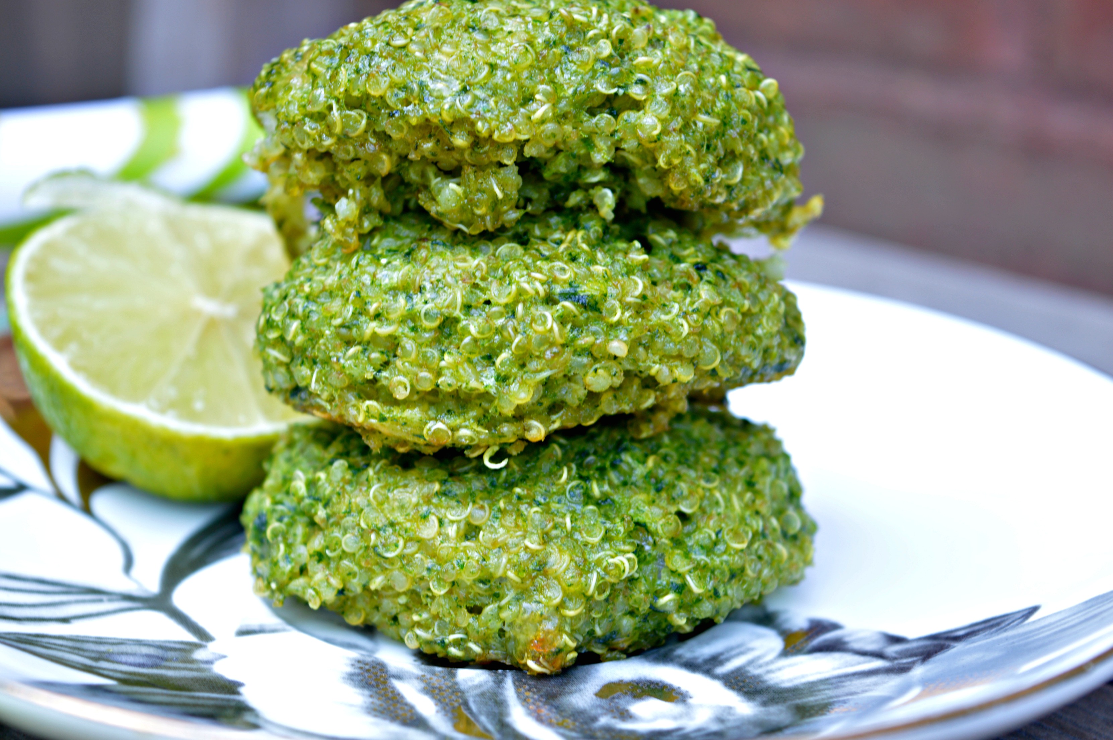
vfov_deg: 16.5
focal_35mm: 82
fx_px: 2548
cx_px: 556
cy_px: 370
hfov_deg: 24.6
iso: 100
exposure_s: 1/15
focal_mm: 55
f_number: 5.6
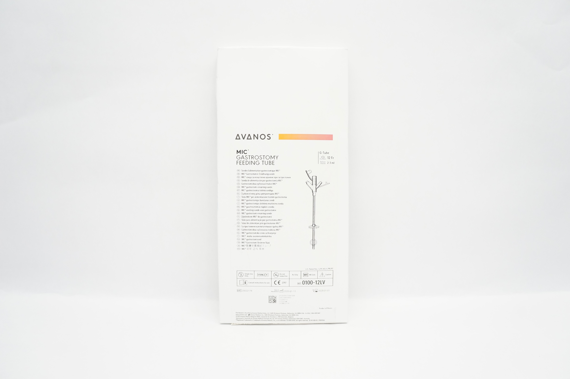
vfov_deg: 47.8
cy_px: 190
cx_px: 285
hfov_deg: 67.4
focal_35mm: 27
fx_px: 427
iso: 800
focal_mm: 18
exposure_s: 1/60
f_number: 6.3
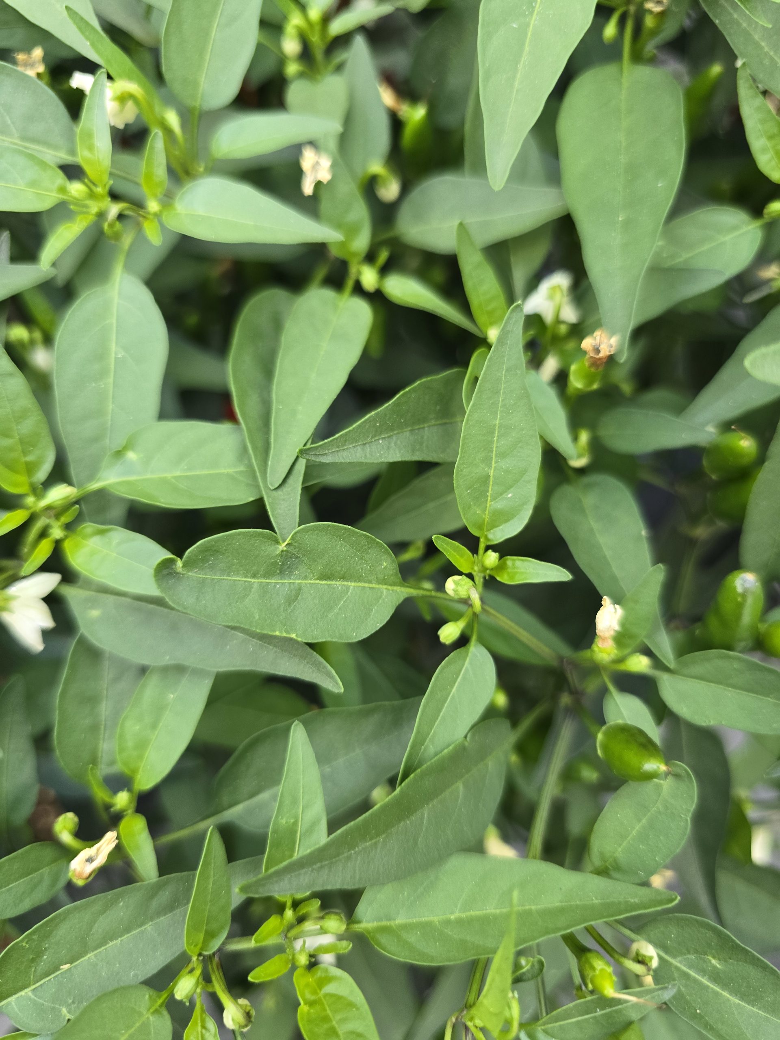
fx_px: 691
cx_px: 390
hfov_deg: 58.9
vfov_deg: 73.9
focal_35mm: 23
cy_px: 520
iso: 160
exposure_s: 1/180
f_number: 1.7
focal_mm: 6.3
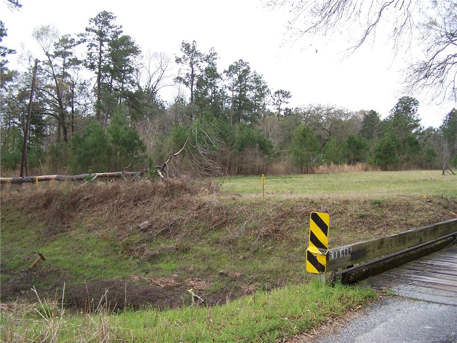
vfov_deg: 37.7
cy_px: 172
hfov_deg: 49.0
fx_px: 502
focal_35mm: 38
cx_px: 228
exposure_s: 1/250
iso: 80
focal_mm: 6.3
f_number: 2.8
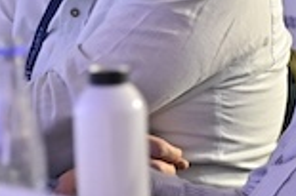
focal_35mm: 825
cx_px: 143
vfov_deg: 1.7
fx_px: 6776
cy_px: 49
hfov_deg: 2.5
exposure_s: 1/400
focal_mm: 160
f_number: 2.8
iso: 2000
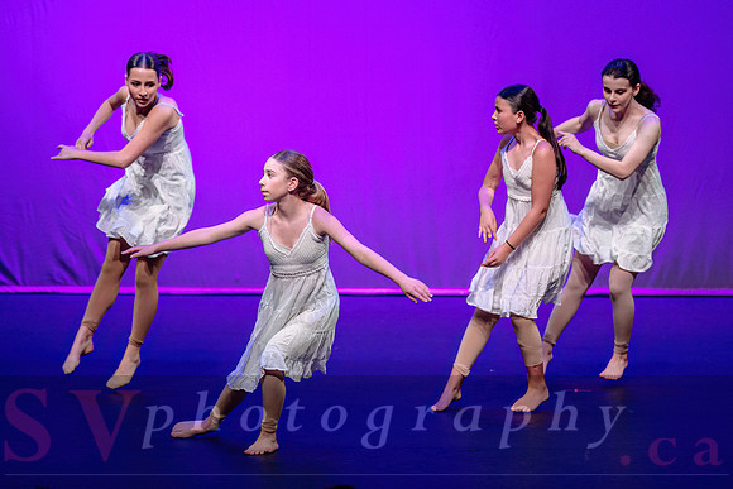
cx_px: 384
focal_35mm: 185
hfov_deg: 11.1
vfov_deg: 7.4
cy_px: 194
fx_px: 3771
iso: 1600
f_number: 2.8
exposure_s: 1/320
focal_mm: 135
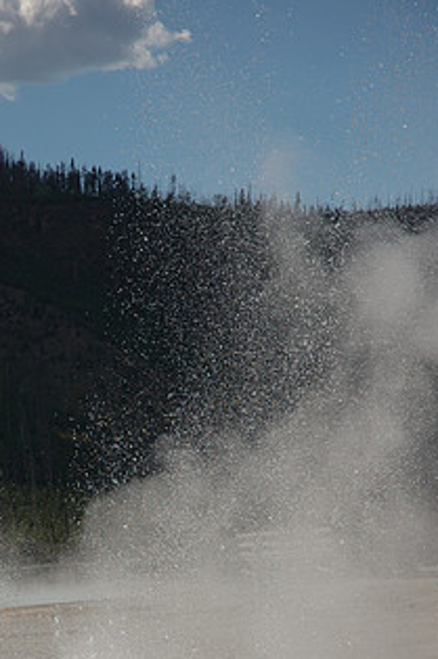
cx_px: 144
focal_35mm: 150
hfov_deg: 9.1
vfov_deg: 13.7
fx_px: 2746
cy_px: 464
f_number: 6.3
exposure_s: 1/500
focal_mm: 70
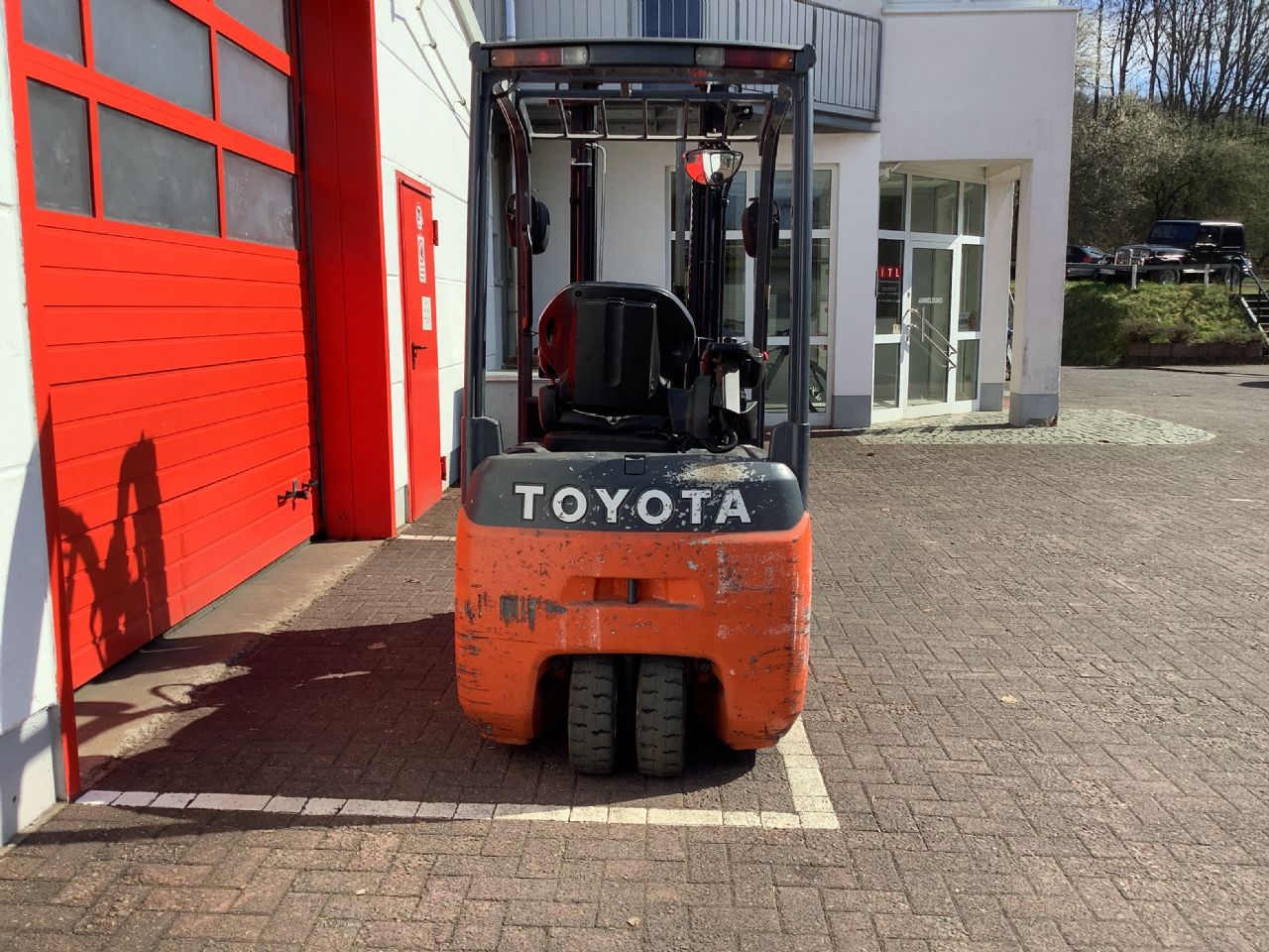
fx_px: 1136
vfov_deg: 45.4
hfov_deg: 58.4
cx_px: 634
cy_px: 476
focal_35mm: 31
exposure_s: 1/831
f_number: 2.4
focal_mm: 3.3
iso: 25
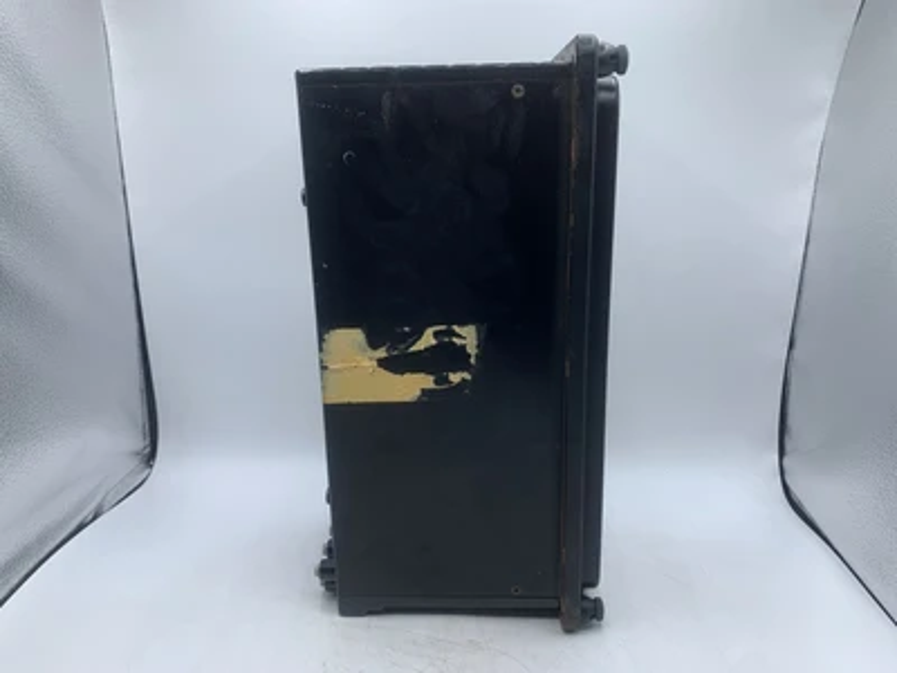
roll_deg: -1.1
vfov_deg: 53.1
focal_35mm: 26
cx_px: 448
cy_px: 336
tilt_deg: -13.3
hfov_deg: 67.3
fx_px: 674
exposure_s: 1/594
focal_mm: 4.25
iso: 25
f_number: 1.8
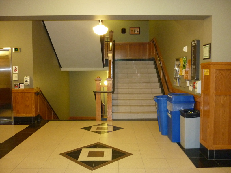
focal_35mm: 33
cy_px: 86
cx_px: 116
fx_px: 220
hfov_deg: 55.4
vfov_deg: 42.9
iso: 500
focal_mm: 5.5
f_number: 2.8
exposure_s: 1/30
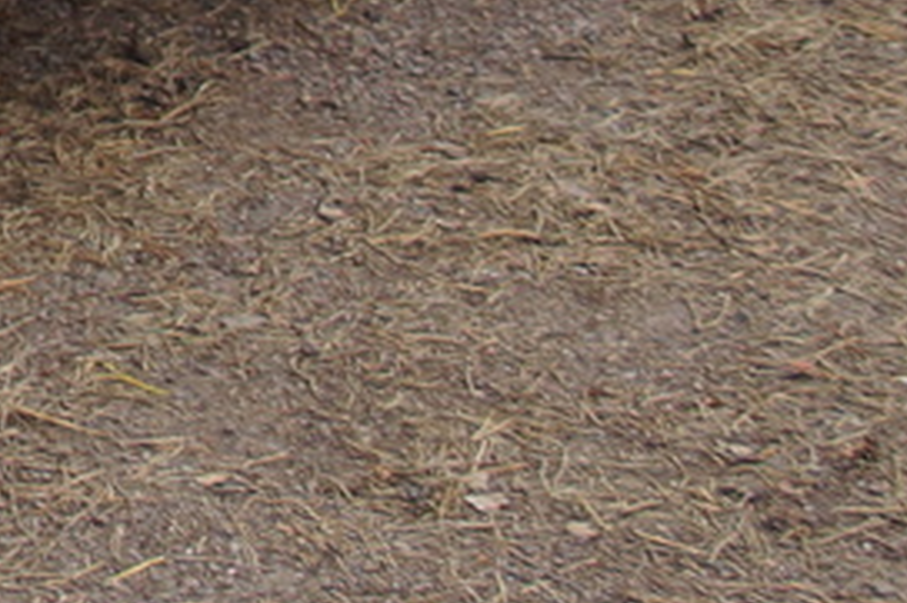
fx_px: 5991
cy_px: -691
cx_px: -1397
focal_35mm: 238
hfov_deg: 7.9
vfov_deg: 5.6
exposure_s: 1/80
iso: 100
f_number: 4.5
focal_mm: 27
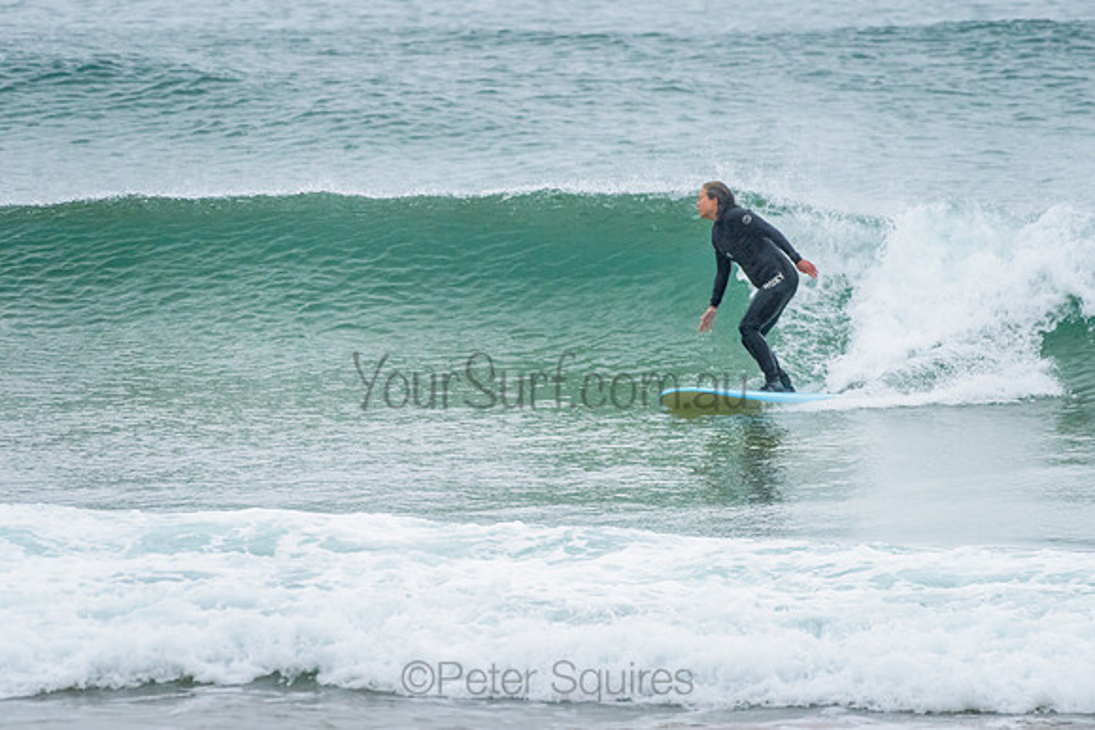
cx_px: 514
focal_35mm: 613
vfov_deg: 2.2
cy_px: 441
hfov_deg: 3.4
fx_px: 18659
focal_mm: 500
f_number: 5.6
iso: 1250
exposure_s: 1/1000
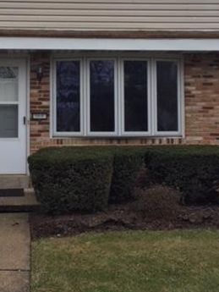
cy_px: 99
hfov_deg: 25.9
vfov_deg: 34.1
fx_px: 472
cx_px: 63
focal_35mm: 56
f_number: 2.2
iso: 32
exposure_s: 1/494
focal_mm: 4.15
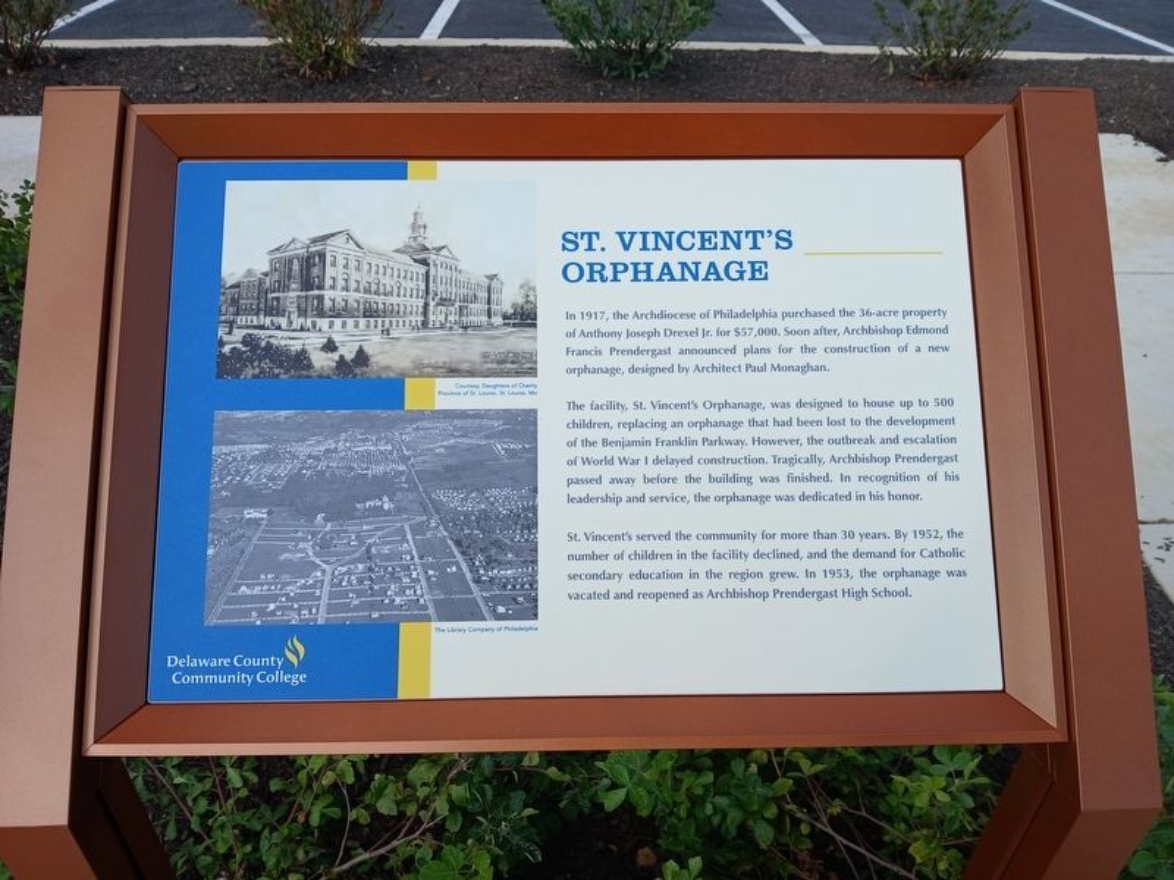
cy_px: 440
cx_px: 587
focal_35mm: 26
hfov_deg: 67.3
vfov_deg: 53.1
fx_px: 882
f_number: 1.8
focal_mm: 3.98
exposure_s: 1/309
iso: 20
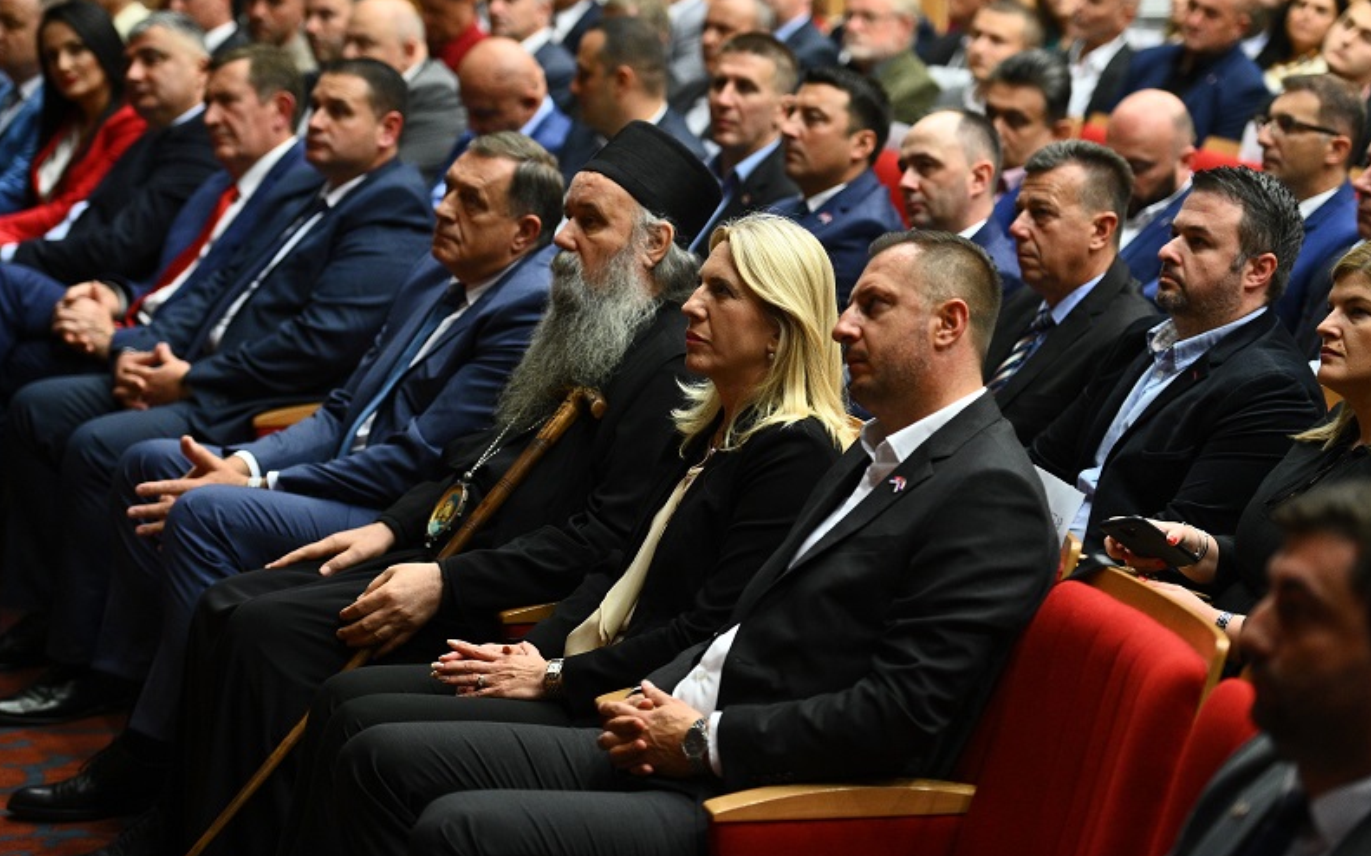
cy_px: 400
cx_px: 686
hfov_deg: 20.2
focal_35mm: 103
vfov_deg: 12.7
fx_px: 3848
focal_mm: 100
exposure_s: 1/200
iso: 4000
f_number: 2.8
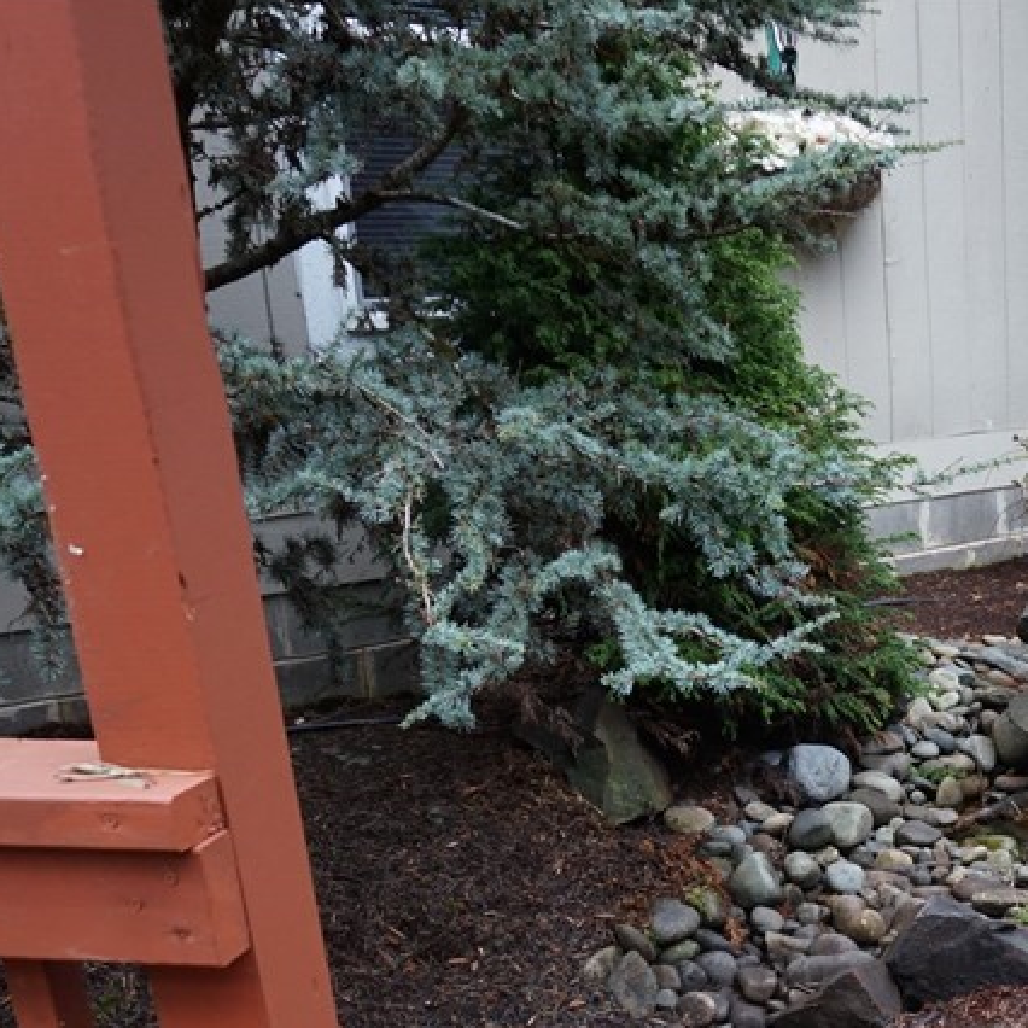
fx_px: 1747
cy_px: 861
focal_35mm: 52
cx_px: 1028
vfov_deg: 31.7
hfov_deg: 30.5
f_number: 4
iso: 500
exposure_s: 1/160
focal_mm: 16
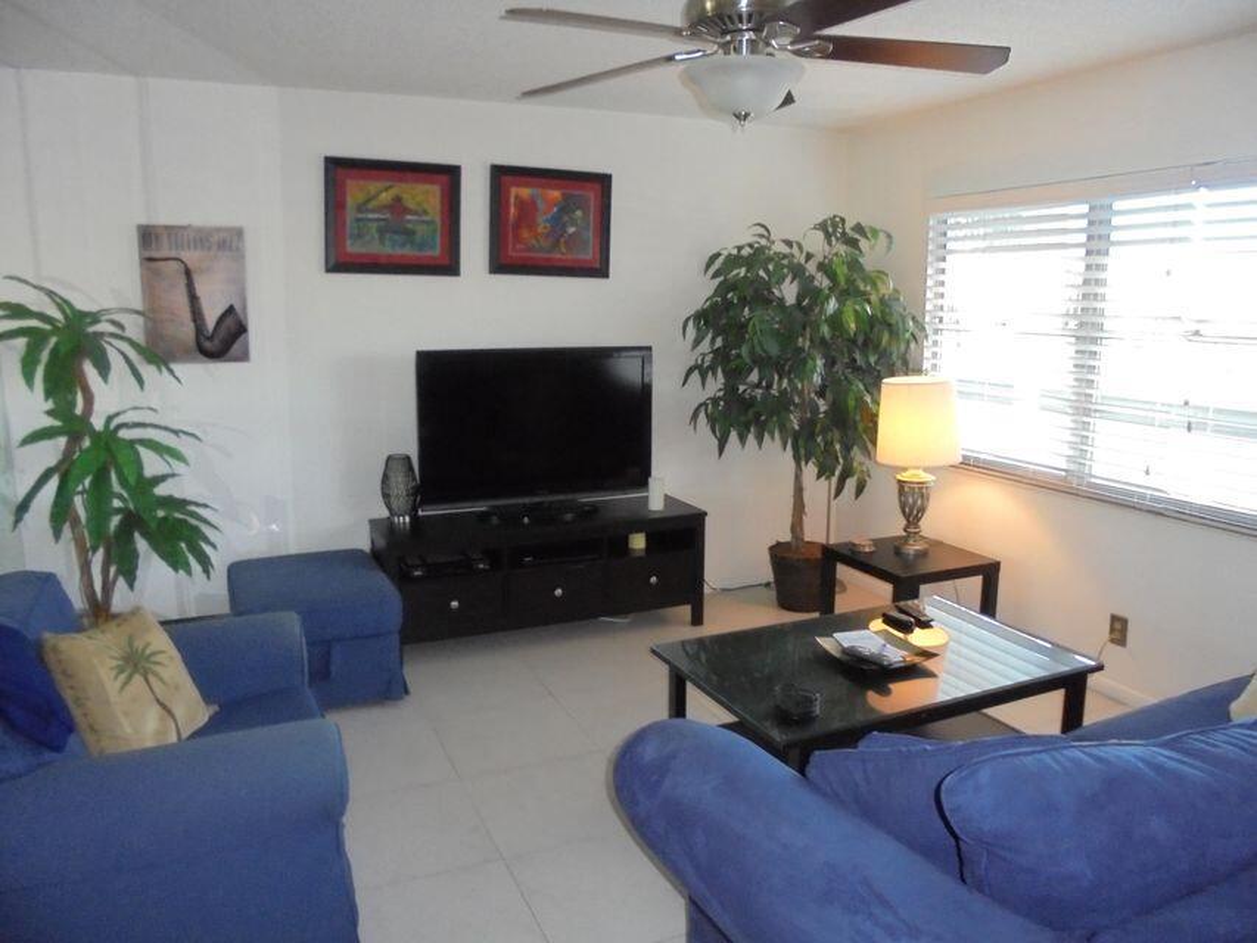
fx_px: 944
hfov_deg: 67.3
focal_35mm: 26
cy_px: 472
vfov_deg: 53.1
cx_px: 628
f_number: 3.5
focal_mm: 4.6
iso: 400
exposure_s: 1/30
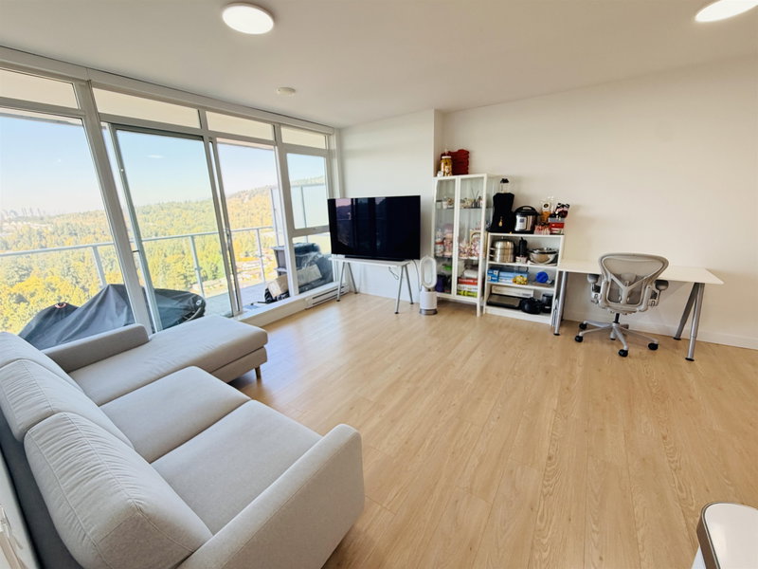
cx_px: 379
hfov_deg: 102.1
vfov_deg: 85.7
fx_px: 307
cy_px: 284
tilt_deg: -15.3
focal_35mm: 14
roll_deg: +1.6
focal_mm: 2.22
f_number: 2.2
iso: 125
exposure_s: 1/121
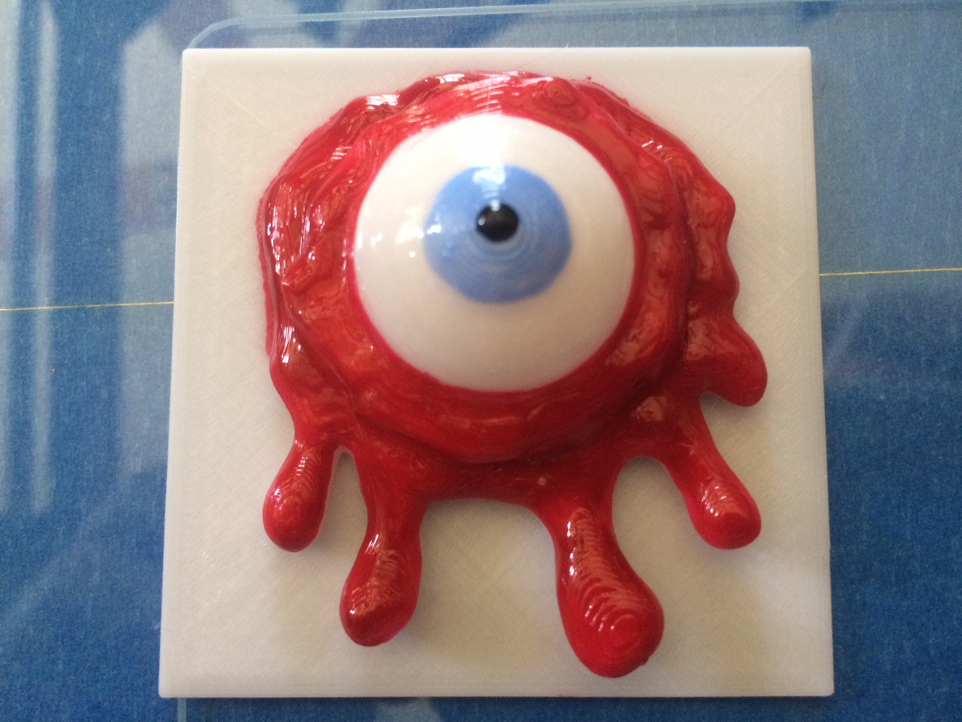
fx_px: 806
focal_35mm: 29
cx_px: 481
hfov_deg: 61.7
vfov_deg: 48.2
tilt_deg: -82.5
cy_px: 361
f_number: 2.2
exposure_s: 1/30
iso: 160
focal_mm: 4.15
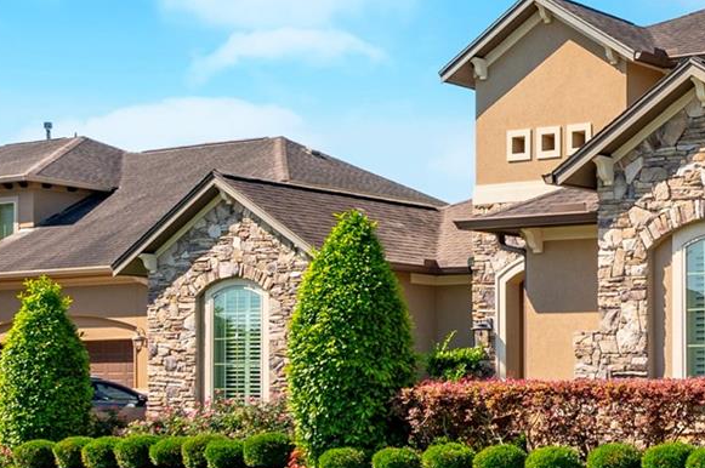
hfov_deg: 23.4
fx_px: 1311
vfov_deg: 20.0
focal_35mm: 67
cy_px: 398
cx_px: 1088
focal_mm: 19
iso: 125
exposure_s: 1/160
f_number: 11
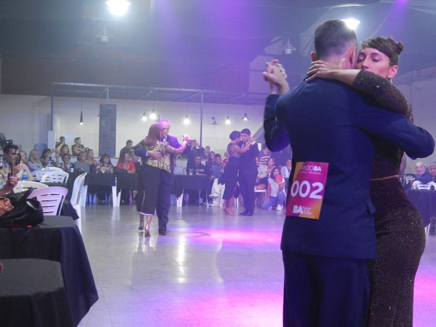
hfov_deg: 38.9
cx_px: 218
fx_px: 617
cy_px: 164
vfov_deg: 29.7
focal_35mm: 49
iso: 800
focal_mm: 8.6
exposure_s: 1/25
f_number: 3.7
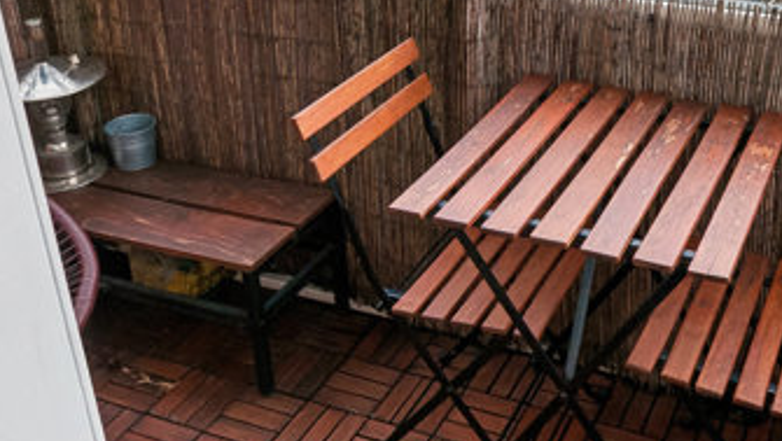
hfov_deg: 44.1
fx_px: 934
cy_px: 15
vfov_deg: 25.5
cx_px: 579
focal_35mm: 45
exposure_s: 1/250
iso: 400
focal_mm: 12
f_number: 10
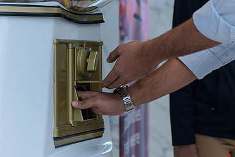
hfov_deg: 18.6
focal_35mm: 110
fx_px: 718
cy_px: 64
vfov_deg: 12.4
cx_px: 89
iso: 800
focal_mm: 70
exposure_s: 1/320
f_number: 3.2
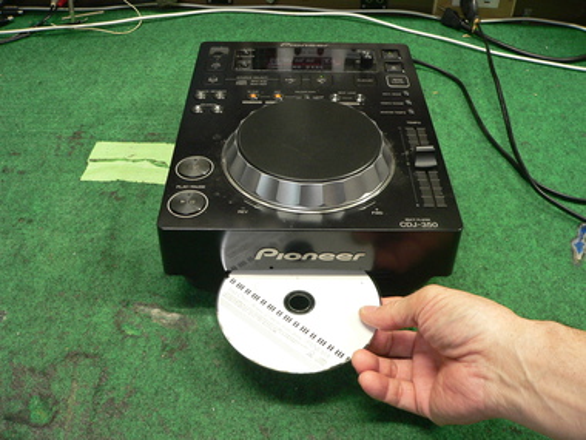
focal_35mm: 36
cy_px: 220
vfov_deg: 39.7
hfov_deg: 51.4
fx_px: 609
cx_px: 293
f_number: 2.8
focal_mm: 6
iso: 200
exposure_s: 1/15
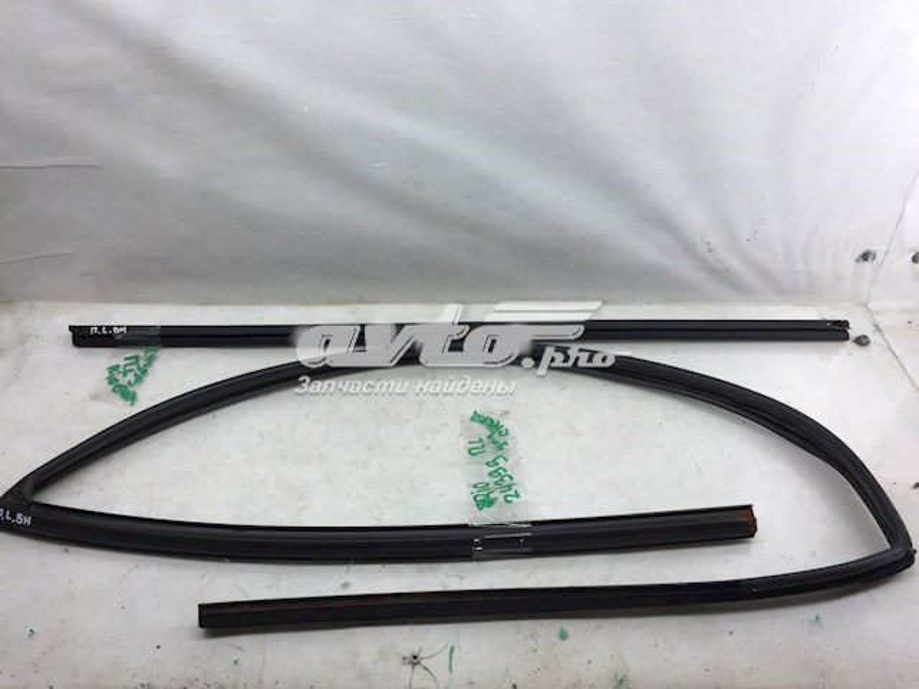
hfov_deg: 61.7
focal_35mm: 29
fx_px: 770
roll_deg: -1.4
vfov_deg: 48.2
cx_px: 460
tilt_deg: -38.1
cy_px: 344
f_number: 2.2
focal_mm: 4.15
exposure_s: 1/50
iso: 32
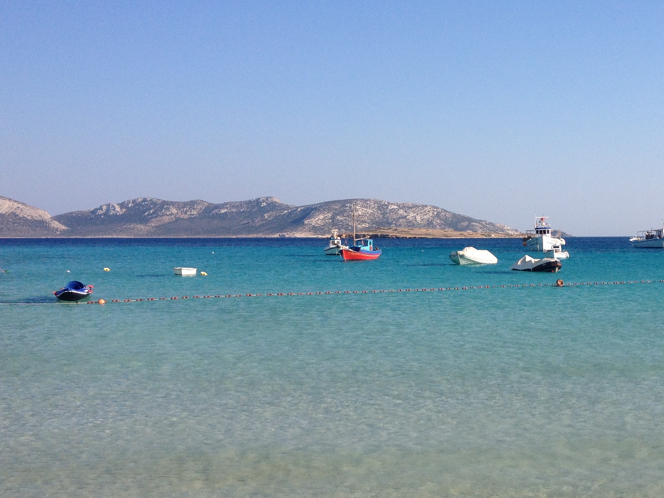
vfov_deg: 25.6
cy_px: 290
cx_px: 490
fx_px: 1093
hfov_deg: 33.2
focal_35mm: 57
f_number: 2.4
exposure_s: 1/1972
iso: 50
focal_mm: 4.28
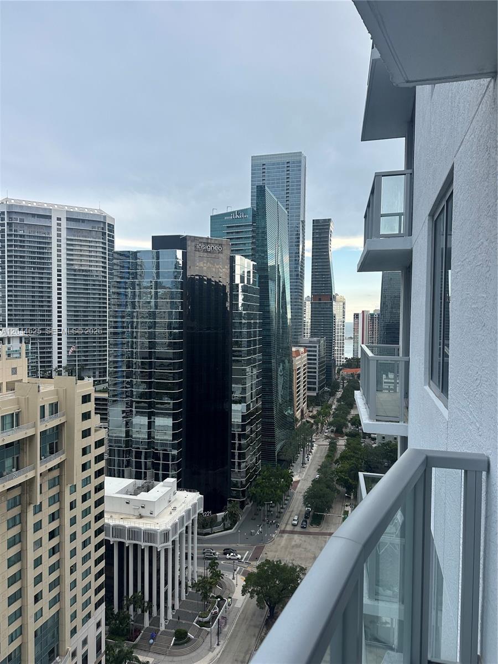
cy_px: 332
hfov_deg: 56.8
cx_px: 249
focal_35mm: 24
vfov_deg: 71.6
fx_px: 460
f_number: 1.78
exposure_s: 1/836
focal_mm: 6.86
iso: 80
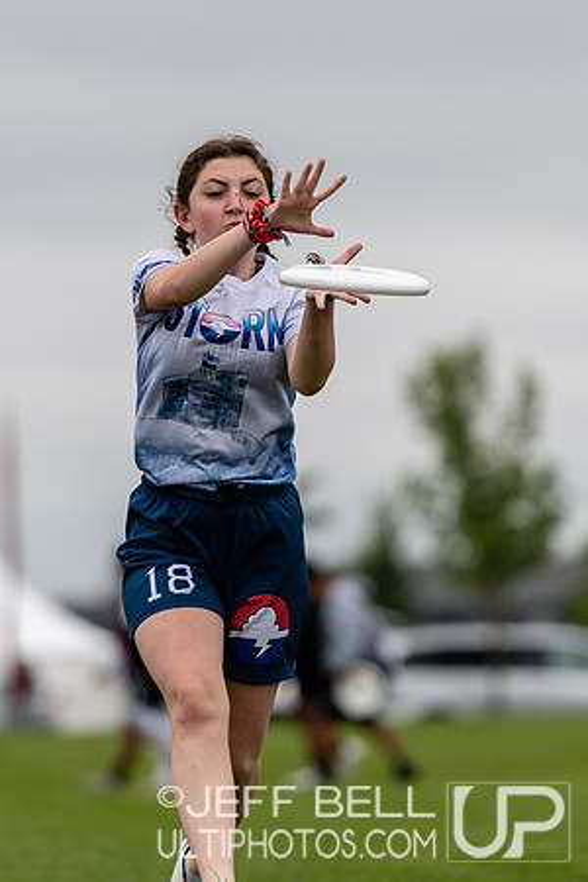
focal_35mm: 450
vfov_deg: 4.6
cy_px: 441
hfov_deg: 3.1
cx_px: 294
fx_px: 11024
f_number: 2.8
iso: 110
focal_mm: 200
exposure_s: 1/1000
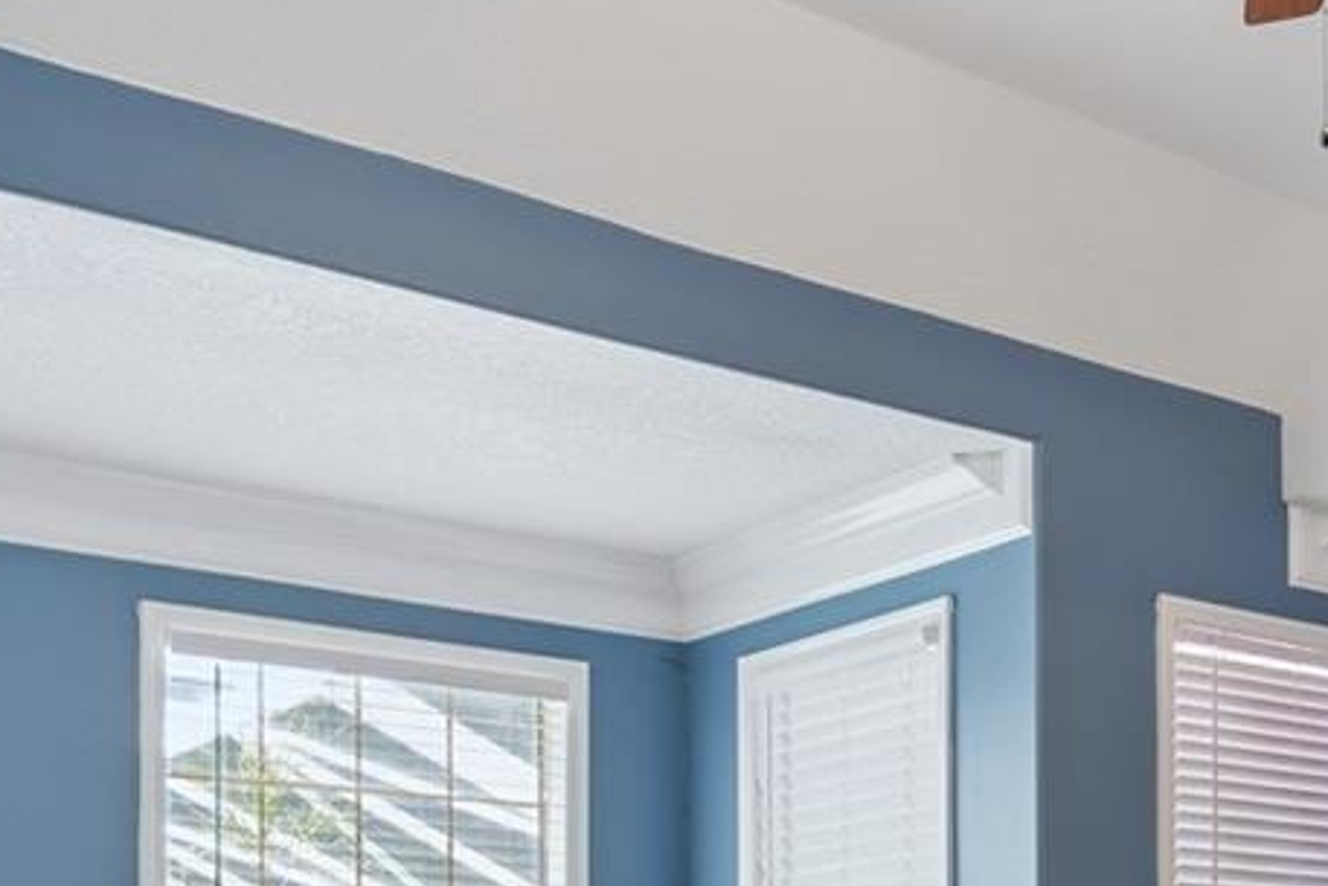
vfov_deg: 22.2
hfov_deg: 33.9
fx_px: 2066
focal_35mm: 56
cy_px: 1095
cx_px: 1171
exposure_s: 1/25
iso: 800
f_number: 9
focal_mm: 16
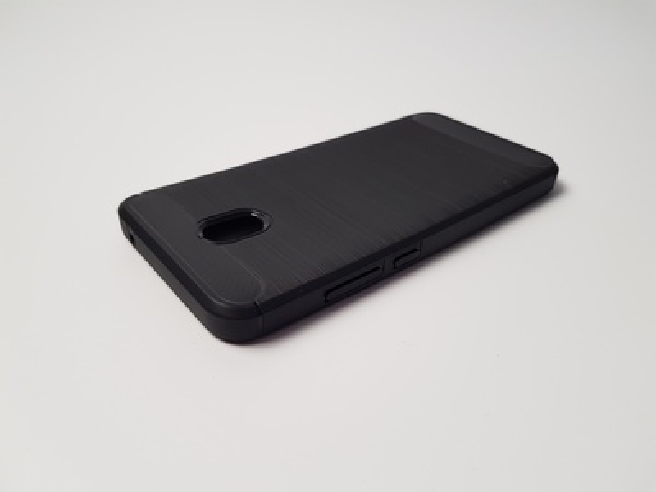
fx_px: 493
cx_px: 328
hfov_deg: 67.3
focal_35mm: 26
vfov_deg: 53.1
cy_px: 246
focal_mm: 4.2
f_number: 1.7
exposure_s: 1/60
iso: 80
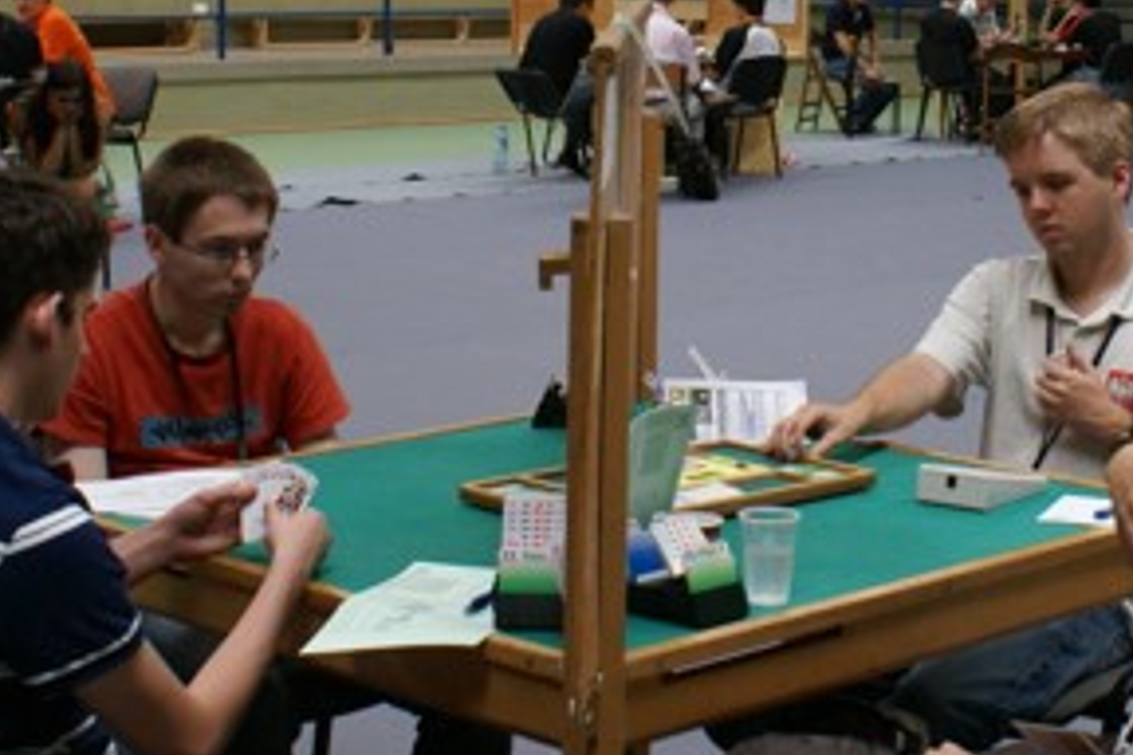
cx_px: 850
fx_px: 2297
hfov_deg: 27.3
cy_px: 142
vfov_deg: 18.5
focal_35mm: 73
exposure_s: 1/40
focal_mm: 20
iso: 200
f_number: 5.6
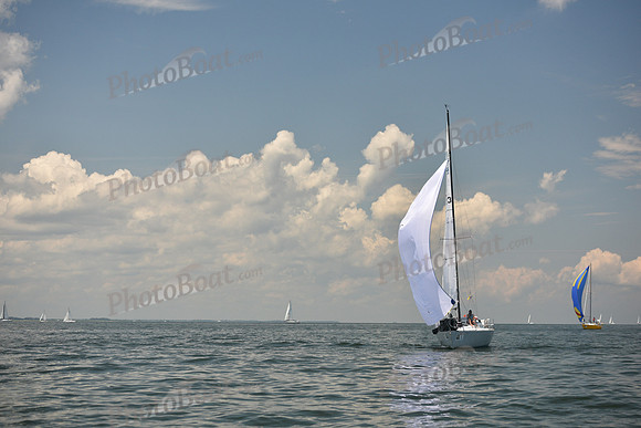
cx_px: 320
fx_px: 1425
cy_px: 214
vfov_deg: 17.1
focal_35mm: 80
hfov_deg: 25.4
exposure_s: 1/2500
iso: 320
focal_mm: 80
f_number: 4
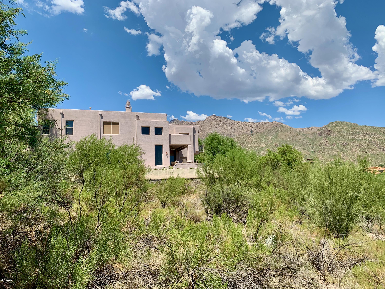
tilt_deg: +9.1
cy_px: 144
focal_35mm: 26
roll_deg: +1.5
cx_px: 192
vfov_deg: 53.1
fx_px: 289
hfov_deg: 67.3
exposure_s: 1/2481
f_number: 1.8
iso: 25
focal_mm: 4.25
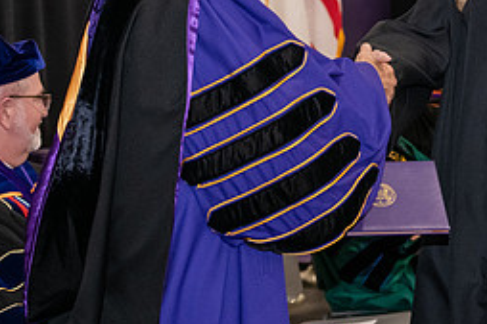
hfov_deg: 12.8
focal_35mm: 160
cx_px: 330
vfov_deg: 8.5
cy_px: -32
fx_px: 2163
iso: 2500
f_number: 5
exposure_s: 1/200
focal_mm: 70
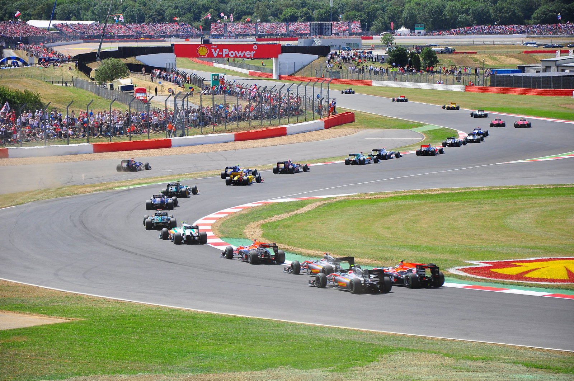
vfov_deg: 8.7
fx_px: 2508
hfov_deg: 13.1
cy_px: 190
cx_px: 287
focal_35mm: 158
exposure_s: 1/800
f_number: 7.1
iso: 200
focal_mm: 105
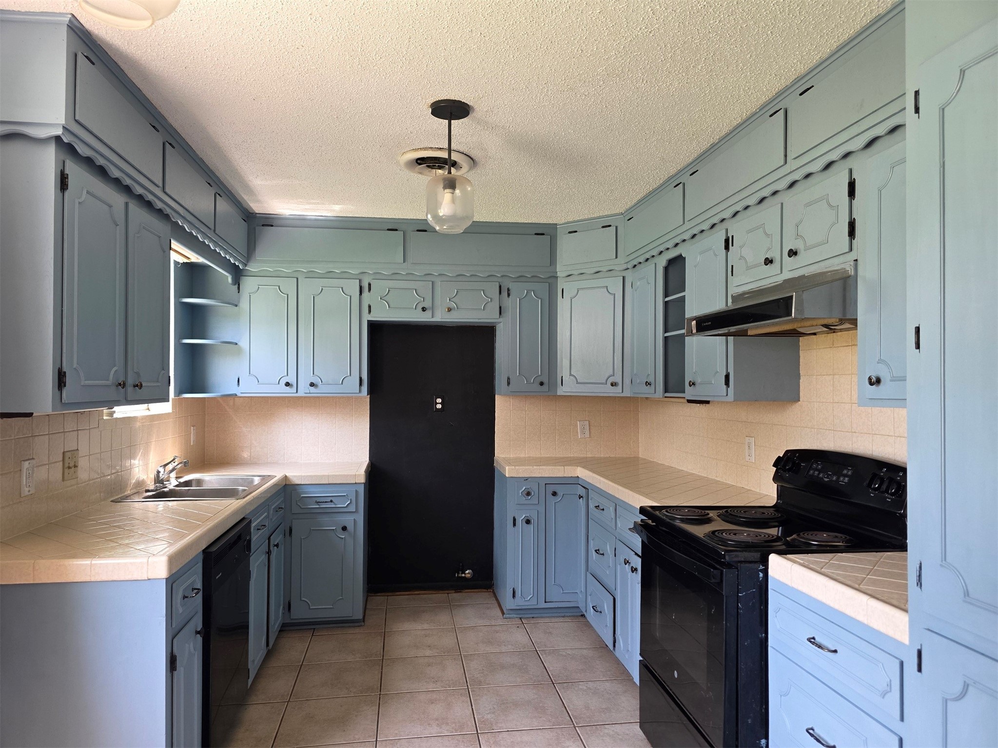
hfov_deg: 73.9
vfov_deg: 58.9
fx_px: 663
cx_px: 499
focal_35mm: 23
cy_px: 374
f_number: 1.7
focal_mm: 6.3
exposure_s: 1/180
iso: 200
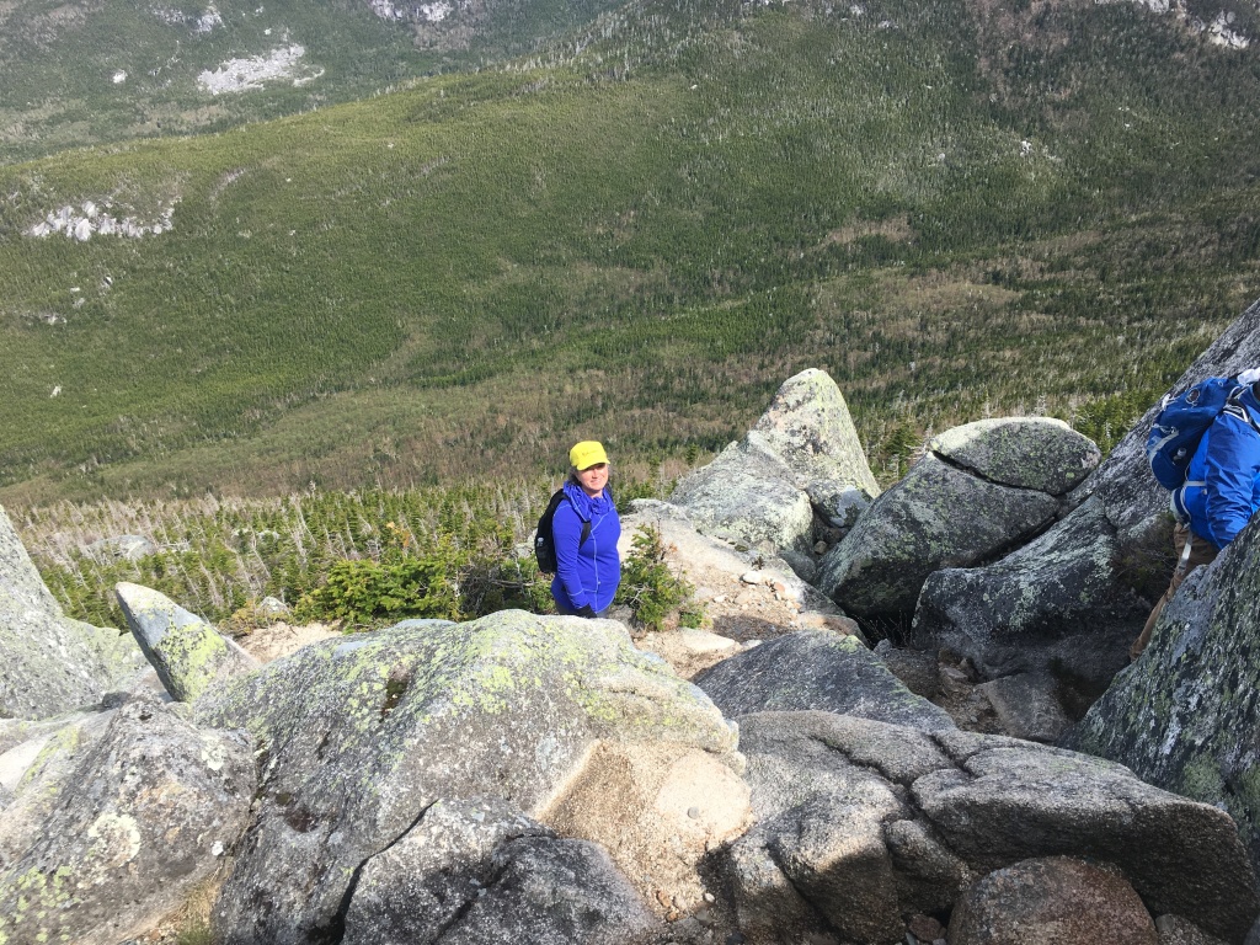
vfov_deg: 48.2
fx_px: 1056
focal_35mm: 29
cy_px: 472
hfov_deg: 61.7
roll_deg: +0.8
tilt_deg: -31.0
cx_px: 630
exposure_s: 1/845
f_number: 2.2
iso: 25
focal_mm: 4.15
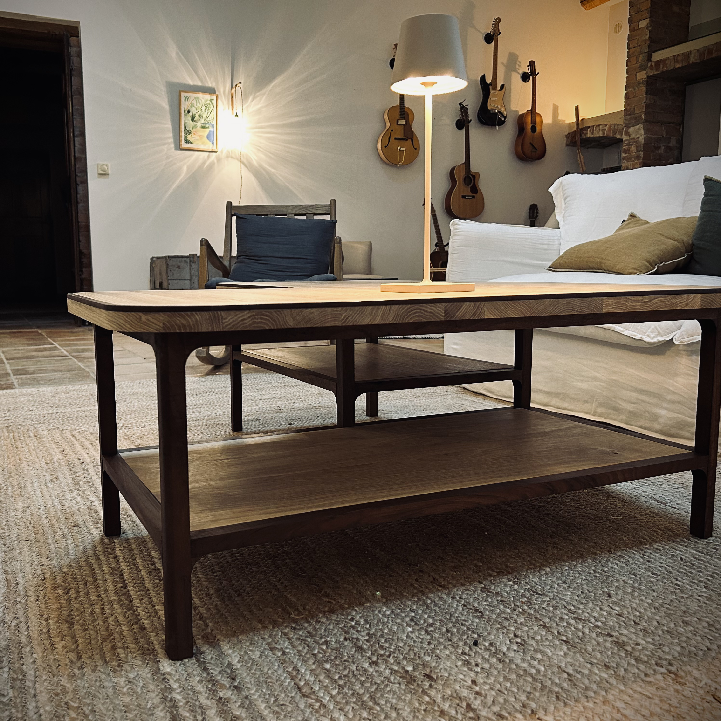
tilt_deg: -7.7
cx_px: 309
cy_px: 364
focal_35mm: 31
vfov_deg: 52.5
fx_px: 731
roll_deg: +0.7
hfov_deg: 52.3
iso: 320
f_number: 1.5
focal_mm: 5.7
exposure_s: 1/50
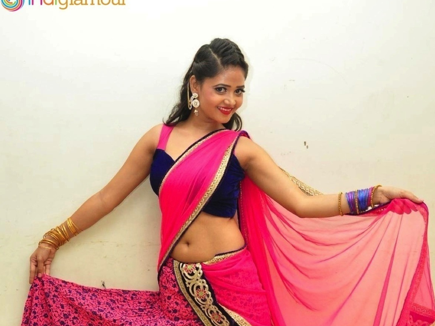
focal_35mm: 49
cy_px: 322
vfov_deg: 28.0
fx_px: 616
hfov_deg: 38.9
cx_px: 223
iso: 1600
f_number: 7.1
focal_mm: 22
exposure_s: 1/125
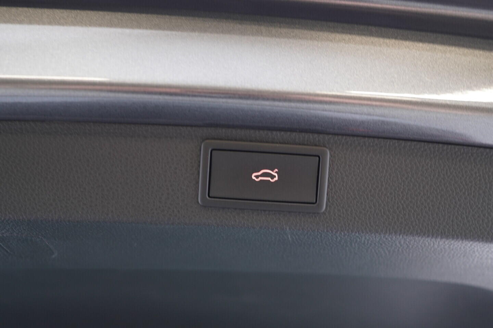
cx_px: 246
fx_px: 493
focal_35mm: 36
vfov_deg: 36.9
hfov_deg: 53.1
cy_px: 164
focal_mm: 24
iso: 400
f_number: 2.8
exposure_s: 1/40
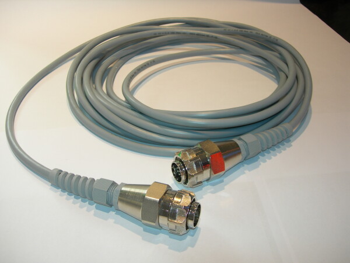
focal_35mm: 38
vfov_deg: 37.7
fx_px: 384
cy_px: 132
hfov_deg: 49.0
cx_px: 175
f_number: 2.8
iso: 50
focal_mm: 7.8
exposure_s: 1/58.4
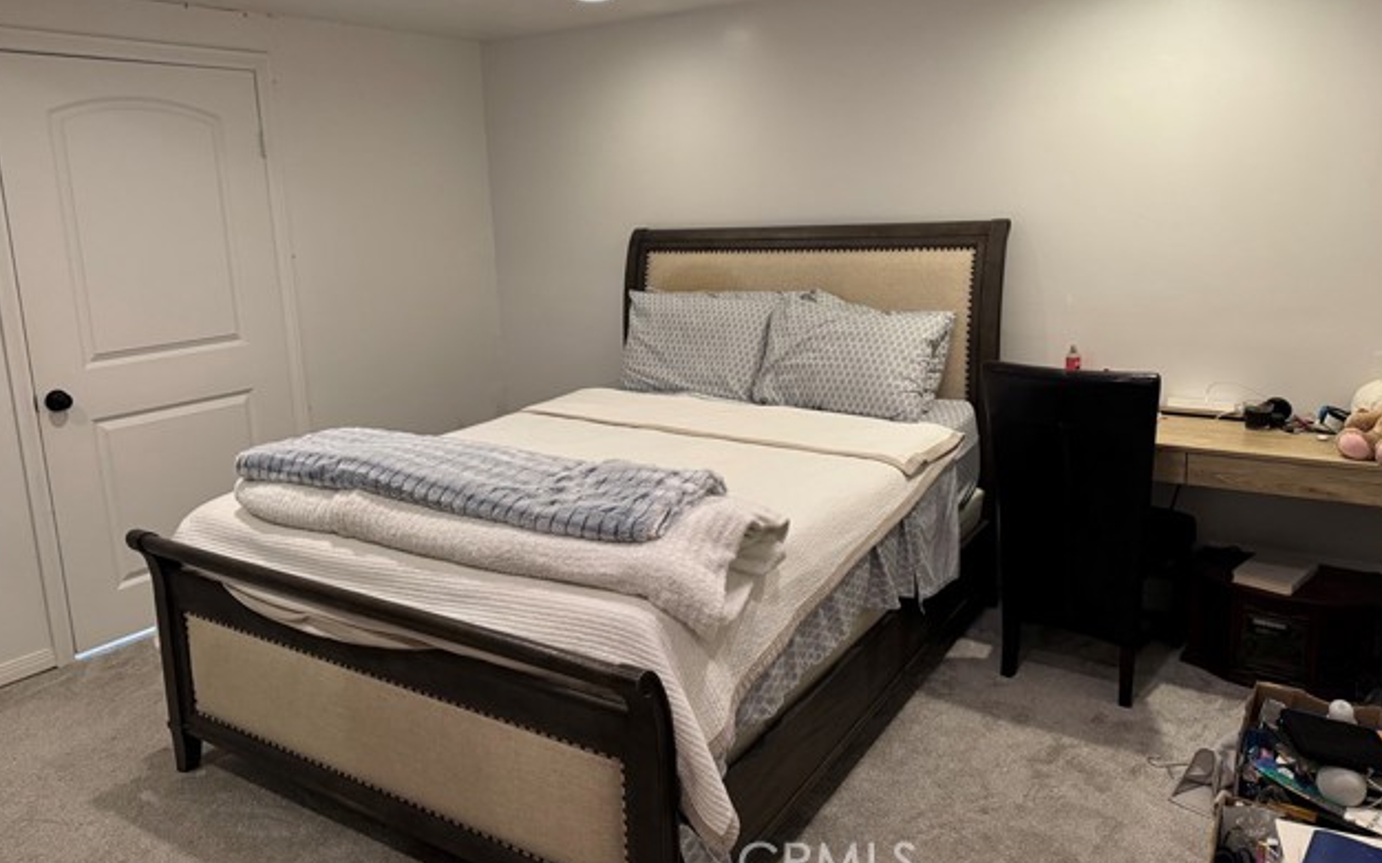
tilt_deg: -9.8
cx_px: 691
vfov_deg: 47.4
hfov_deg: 70.4
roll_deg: +1.4
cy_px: 364
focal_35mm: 26
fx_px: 979
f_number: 1.78
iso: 400
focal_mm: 6.76
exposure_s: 1/60
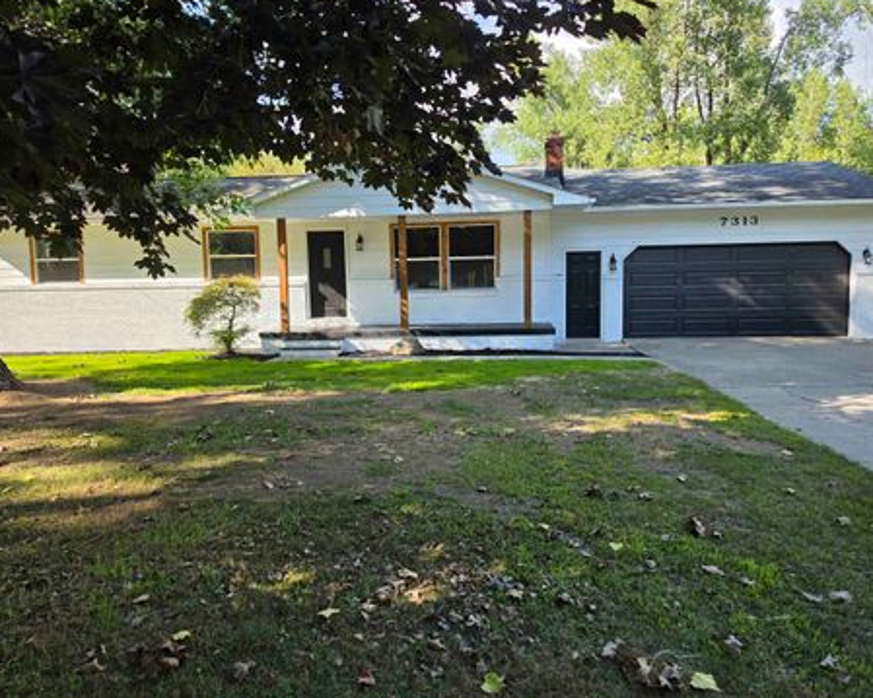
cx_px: 432
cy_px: 339
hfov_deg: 68.1
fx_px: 646
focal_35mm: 25
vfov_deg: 56.8
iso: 64
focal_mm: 6.5
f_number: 1.4
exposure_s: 1/2937
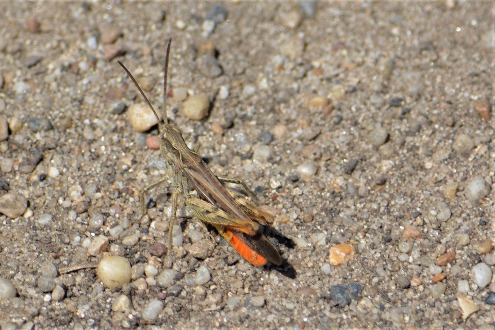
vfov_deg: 3.1
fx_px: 6187
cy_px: 165
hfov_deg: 4.6
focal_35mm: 450
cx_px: 248
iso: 100
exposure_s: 1/250
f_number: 8
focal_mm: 300
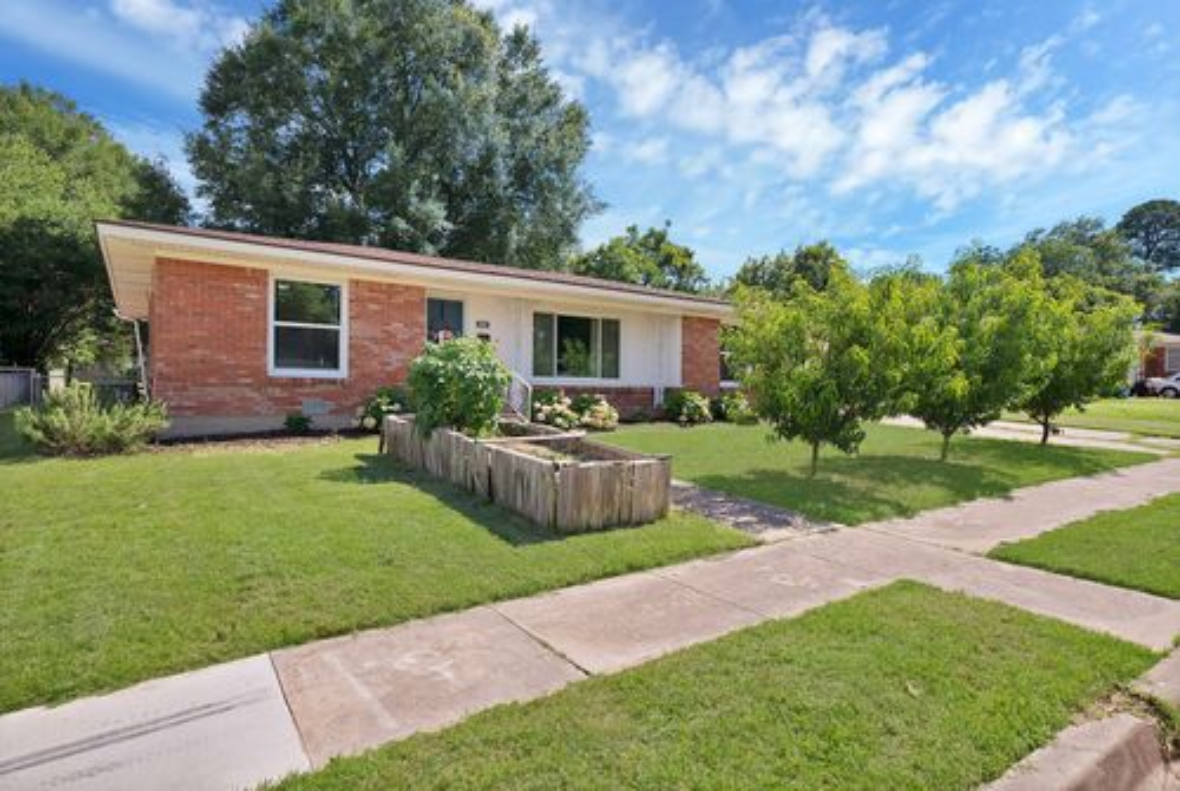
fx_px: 624
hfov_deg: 86.8
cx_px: 590
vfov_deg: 64.7
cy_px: 396
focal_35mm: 19
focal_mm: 19
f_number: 9
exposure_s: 1/400
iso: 640
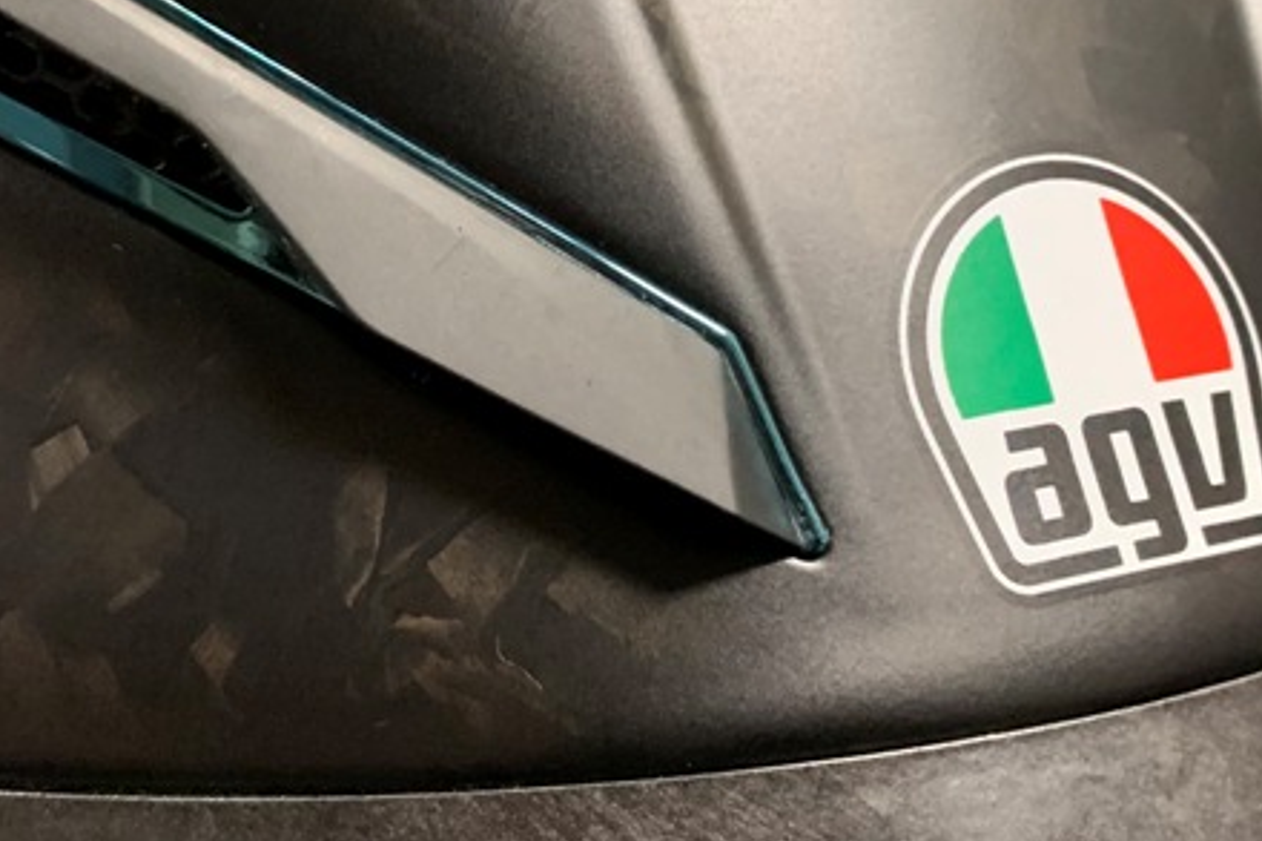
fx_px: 2208
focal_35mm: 63
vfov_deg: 21.3
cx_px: 545
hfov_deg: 31.9
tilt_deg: -23.2
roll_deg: -0.7
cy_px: 161
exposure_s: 1/40
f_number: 1.8
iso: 400
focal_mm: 4.25
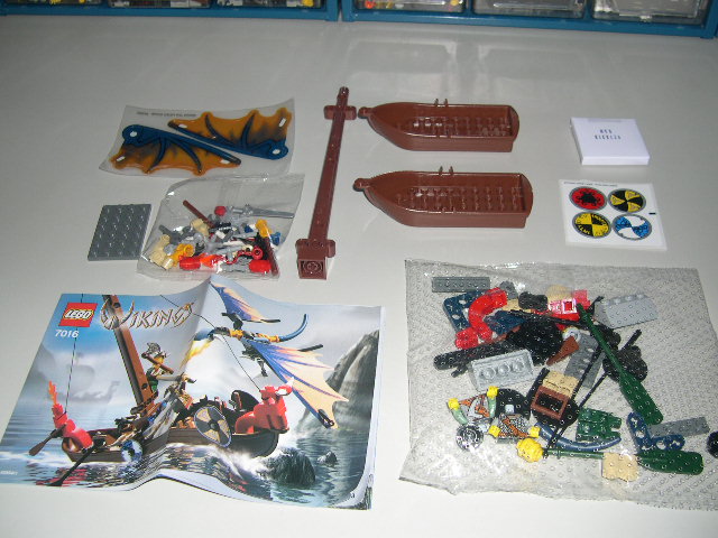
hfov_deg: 49.0
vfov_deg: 37.7
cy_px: 269
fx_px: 788
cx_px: 359
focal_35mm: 38
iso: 100
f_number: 2.8
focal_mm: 8
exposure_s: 1/60
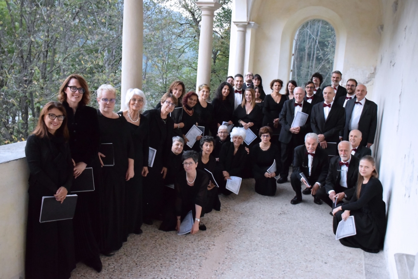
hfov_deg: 55.1
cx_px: 209
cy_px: 140
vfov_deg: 38.4
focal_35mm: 34
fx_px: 401
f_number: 4.5
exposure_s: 1/800
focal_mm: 23
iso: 8000
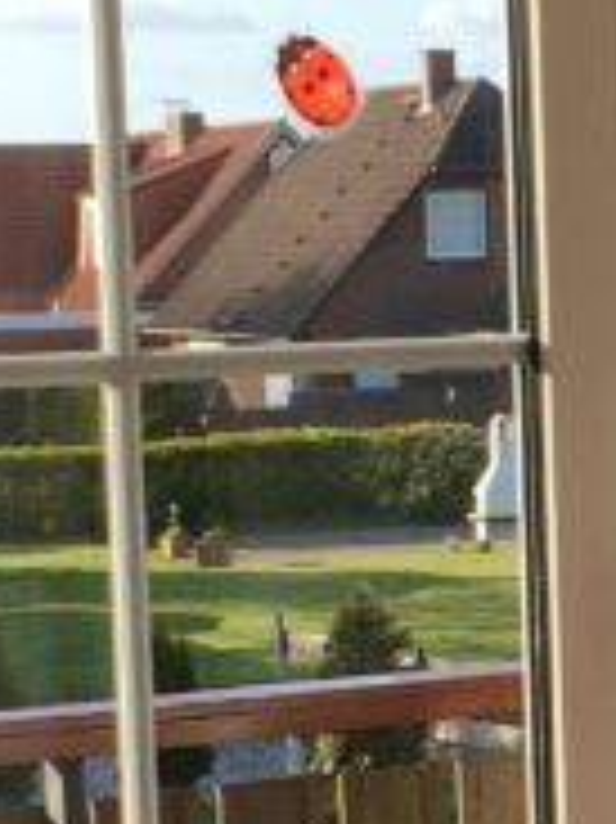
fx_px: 3848
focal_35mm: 162
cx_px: 836
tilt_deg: -5.9
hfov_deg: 9.0
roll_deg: +2.2
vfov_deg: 12.2
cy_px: 635
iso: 25
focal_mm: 4.15
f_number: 2.2
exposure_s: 1/460
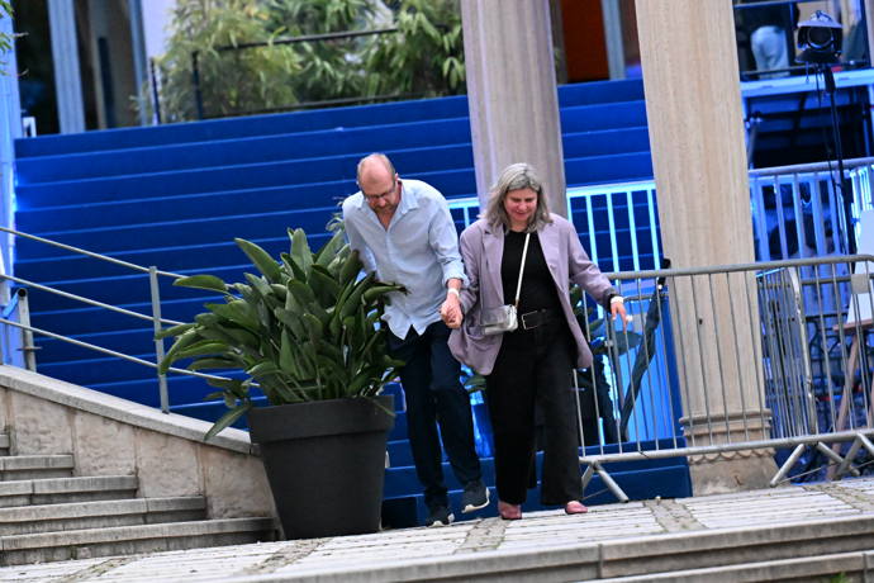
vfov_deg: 5.1
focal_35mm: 270
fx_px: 6554
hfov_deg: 7.6
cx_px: 437
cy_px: 292
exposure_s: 1/200
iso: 12800
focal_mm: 180
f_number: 3.5
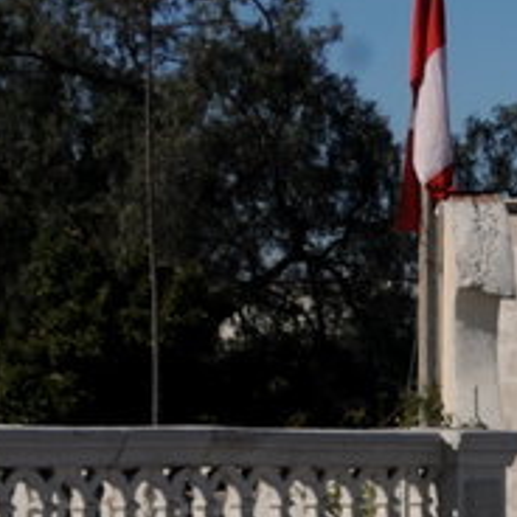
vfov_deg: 7.5
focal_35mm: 232
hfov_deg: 7.1
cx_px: 1287
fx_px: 3920
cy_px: 336
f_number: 11
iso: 200
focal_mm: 28
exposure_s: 1/500
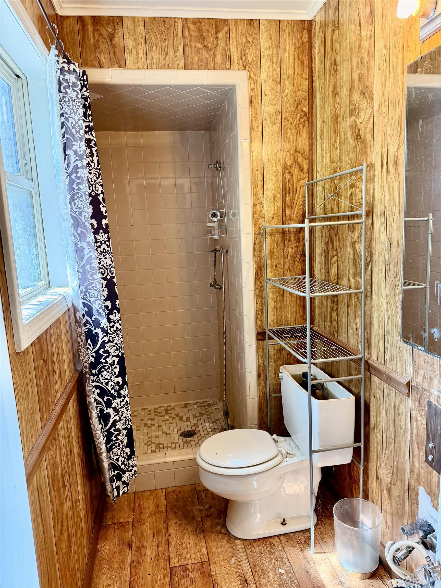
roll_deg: +2.0
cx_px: 220
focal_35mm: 24
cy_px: 294
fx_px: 408
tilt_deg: -9.1
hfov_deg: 56.8
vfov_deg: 71.6
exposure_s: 1/60
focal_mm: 6.76
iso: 250
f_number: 1.78
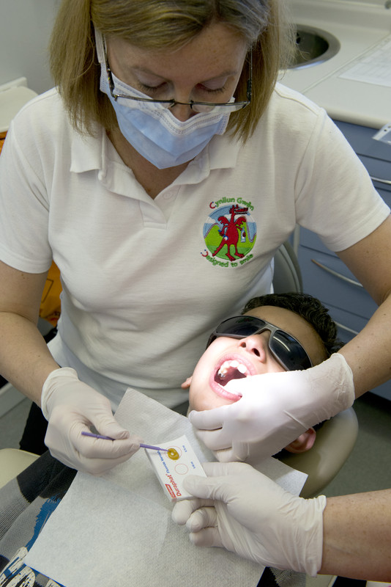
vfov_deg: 43.6
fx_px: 732
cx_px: 196
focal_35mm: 45
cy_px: 294
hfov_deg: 29.9
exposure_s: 1/60
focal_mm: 45
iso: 1250
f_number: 9
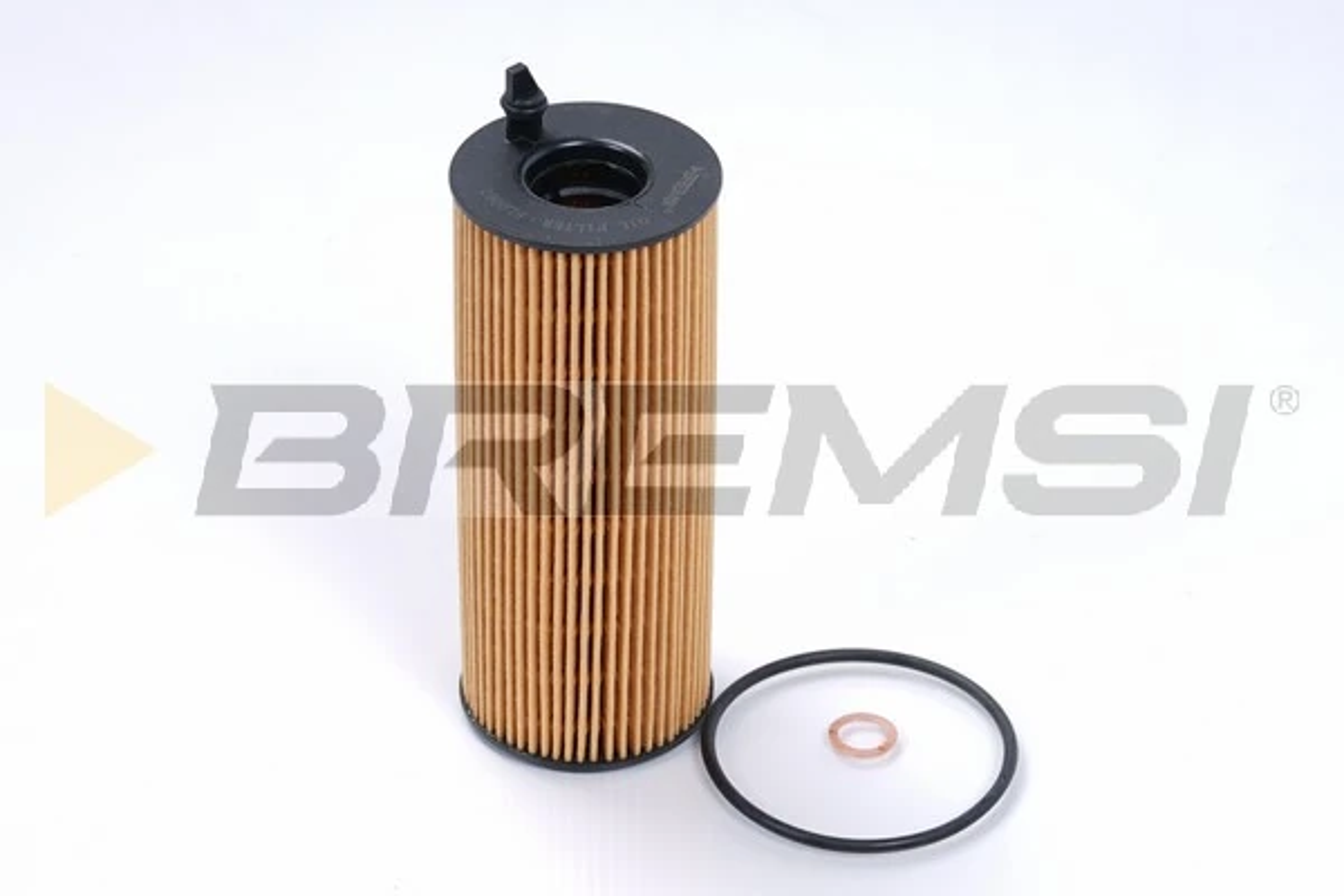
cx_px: 672
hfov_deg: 31.9
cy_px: 448
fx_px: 2352
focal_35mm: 63
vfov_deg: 21.6
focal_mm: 63
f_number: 11
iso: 50
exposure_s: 1/250
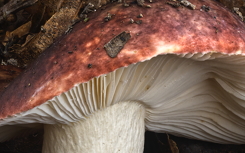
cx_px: 104
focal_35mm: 249
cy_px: 114
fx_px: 1662
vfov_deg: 5.3
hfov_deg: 8.4
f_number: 5.6
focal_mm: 60
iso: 200
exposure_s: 1/30
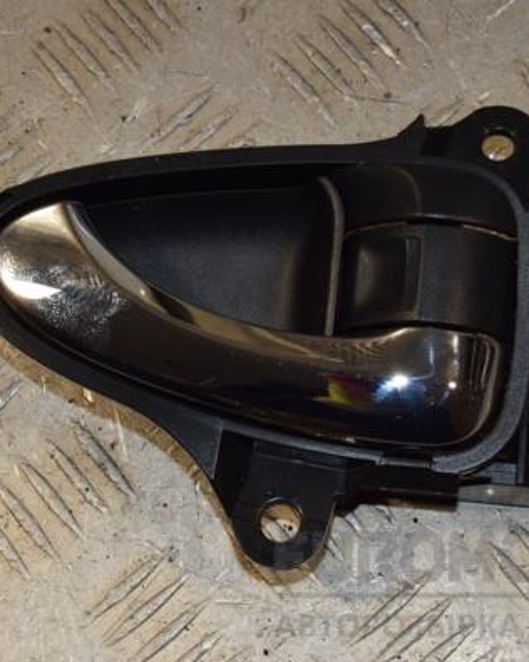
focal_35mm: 107
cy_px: 334
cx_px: 243
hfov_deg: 14.4
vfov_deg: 17.9
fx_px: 2094
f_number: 14
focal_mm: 50
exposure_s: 1/200
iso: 800
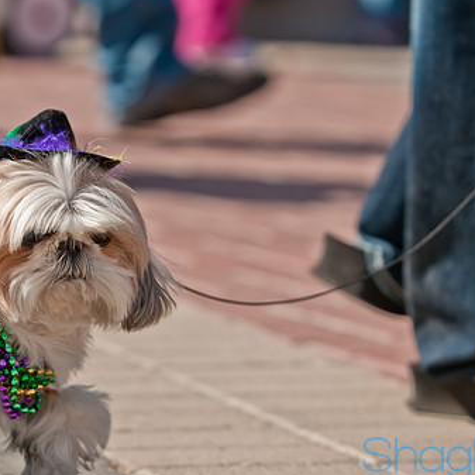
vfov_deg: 7.6
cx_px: 179
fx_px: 3566
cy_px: 256
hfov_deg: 7.6
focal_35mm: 230
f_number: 4
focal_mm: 105
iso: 200
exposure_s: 1/1250
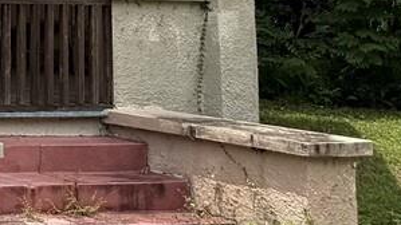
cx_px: -633
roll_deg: -0.9
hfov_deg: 11.7
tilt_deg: +7.2
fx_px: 1488
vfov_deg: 8.2
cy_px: -232
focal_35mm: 140
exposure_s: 1/3953
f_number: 1.78
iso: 80
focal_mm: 6.76
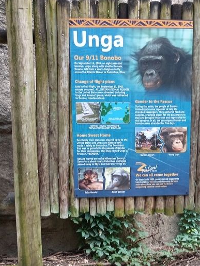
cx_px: 146
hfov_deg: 31.7
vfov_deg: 41.7
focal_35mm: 45
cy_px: 170
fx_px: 347
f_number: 1.8
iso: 237
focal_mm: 4.27
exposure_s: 1/60
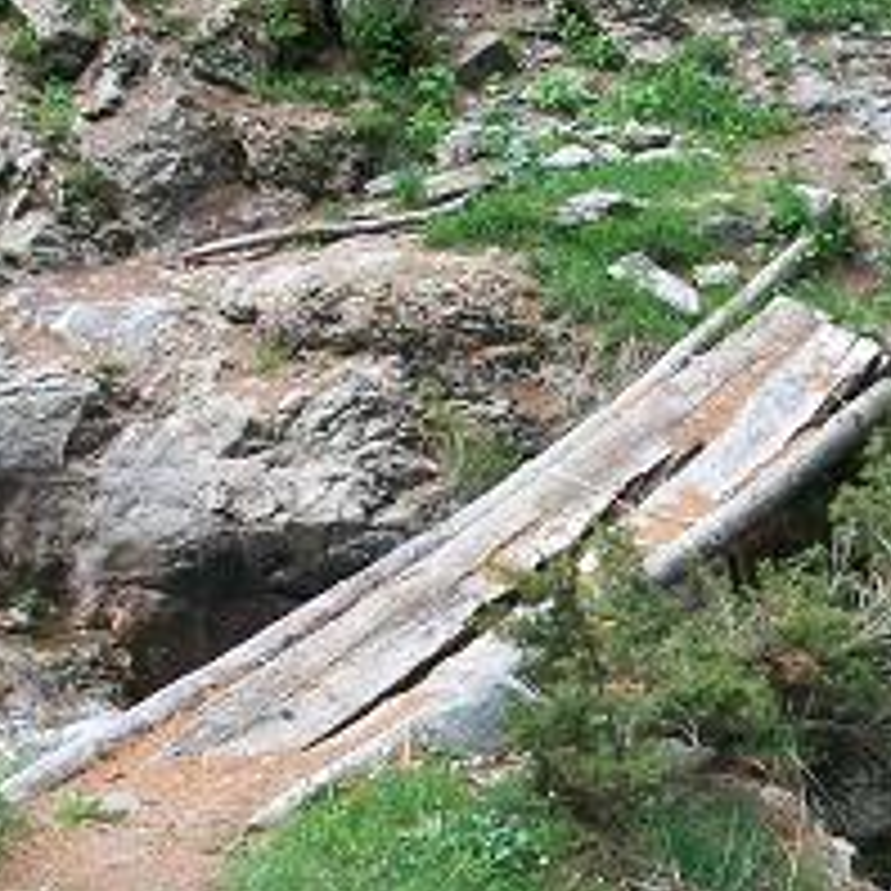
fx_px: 2155
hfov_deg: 23.1
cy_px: 641
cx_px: 700
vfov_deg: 23.2
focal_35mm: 74
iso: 80
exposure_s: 1/160
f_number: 2.8
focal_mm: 5.7
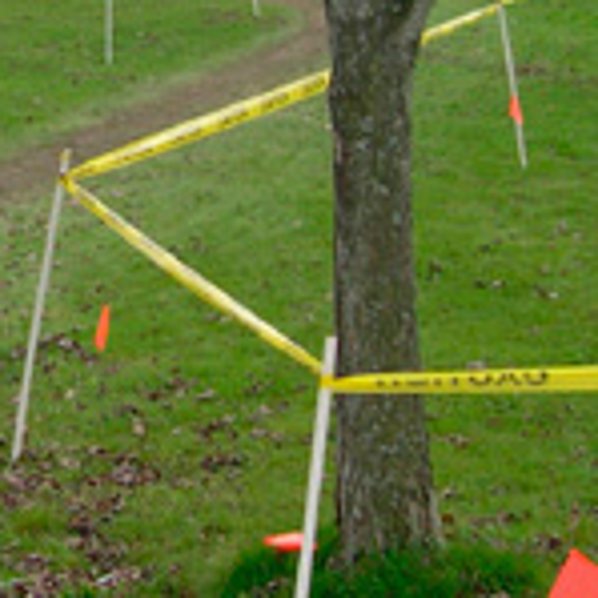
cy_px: 88
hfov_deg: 12.4
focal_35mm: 135
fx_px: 2639
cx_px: -245
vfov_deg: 12.9
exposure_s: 1/169
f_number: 2.8
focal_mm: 8
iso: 100
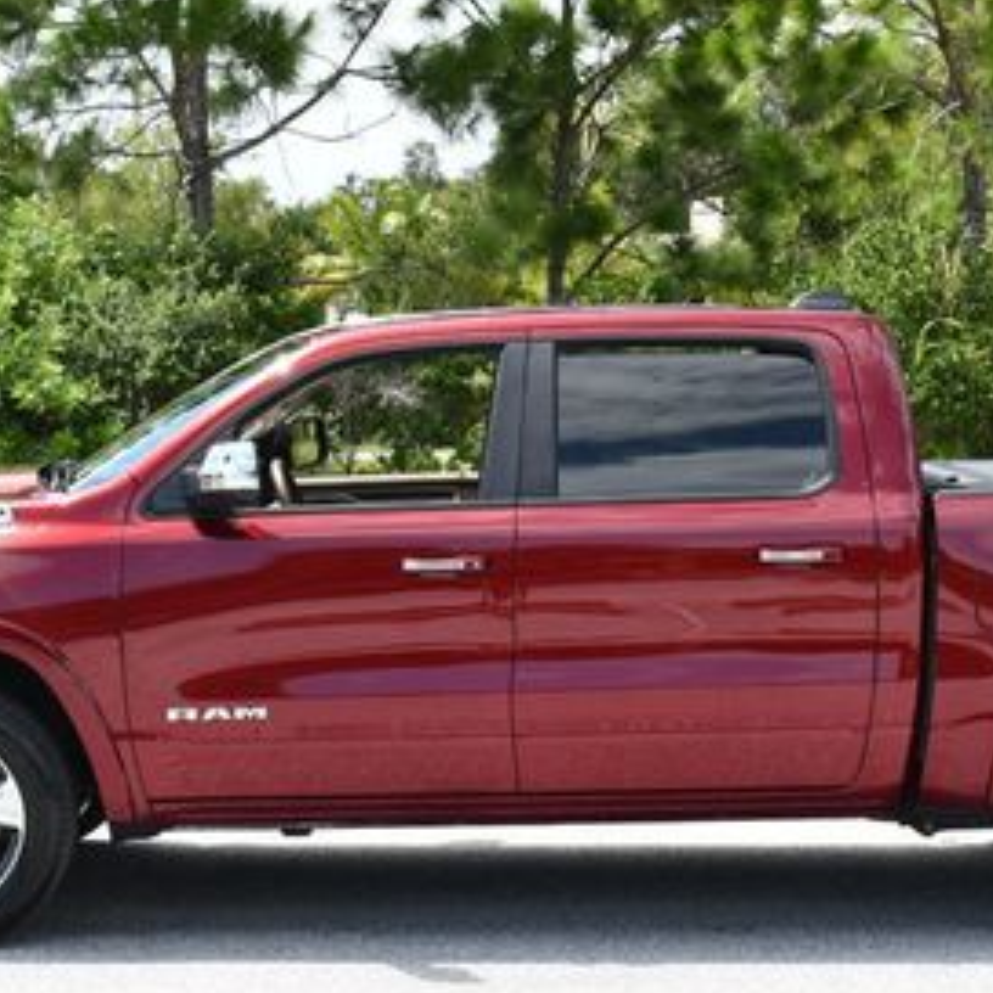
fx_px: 3116
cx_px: 566
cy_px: 329
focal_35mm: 96
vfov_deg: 18.1
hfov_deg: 18.1
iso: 200
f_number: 8
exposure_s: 1/250
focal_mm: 24
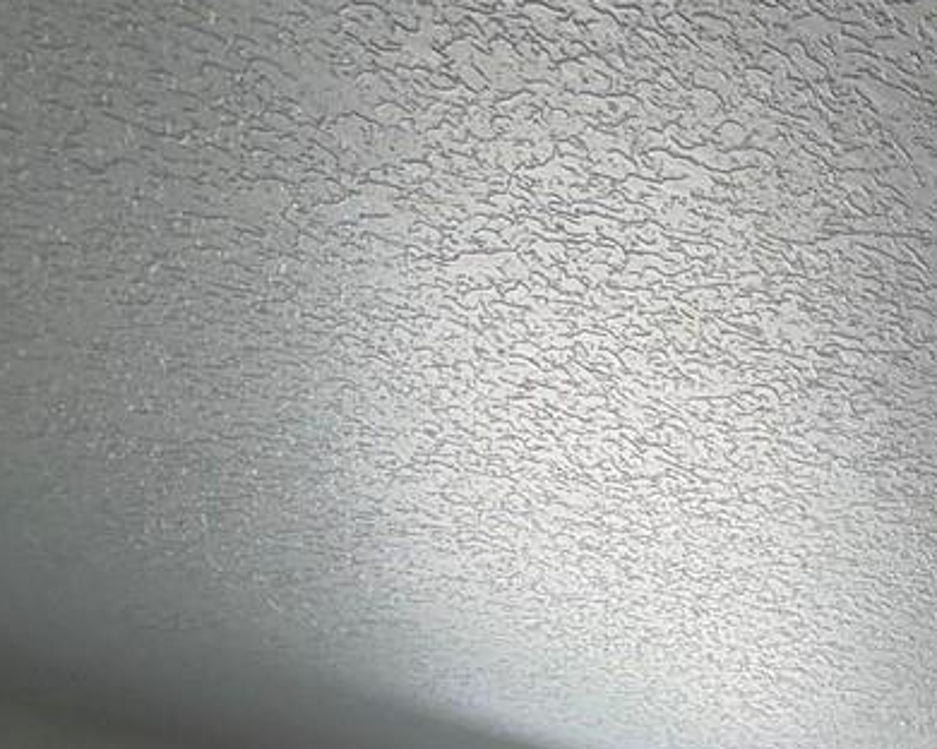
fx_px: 1553
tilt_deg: -2.0
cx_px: 1490
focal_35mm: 56
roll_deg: -0.1
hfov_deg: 24.2
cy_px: 1359
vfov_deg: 19.8
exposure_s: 1/121
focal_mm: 2.22
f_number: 2.2
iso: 64
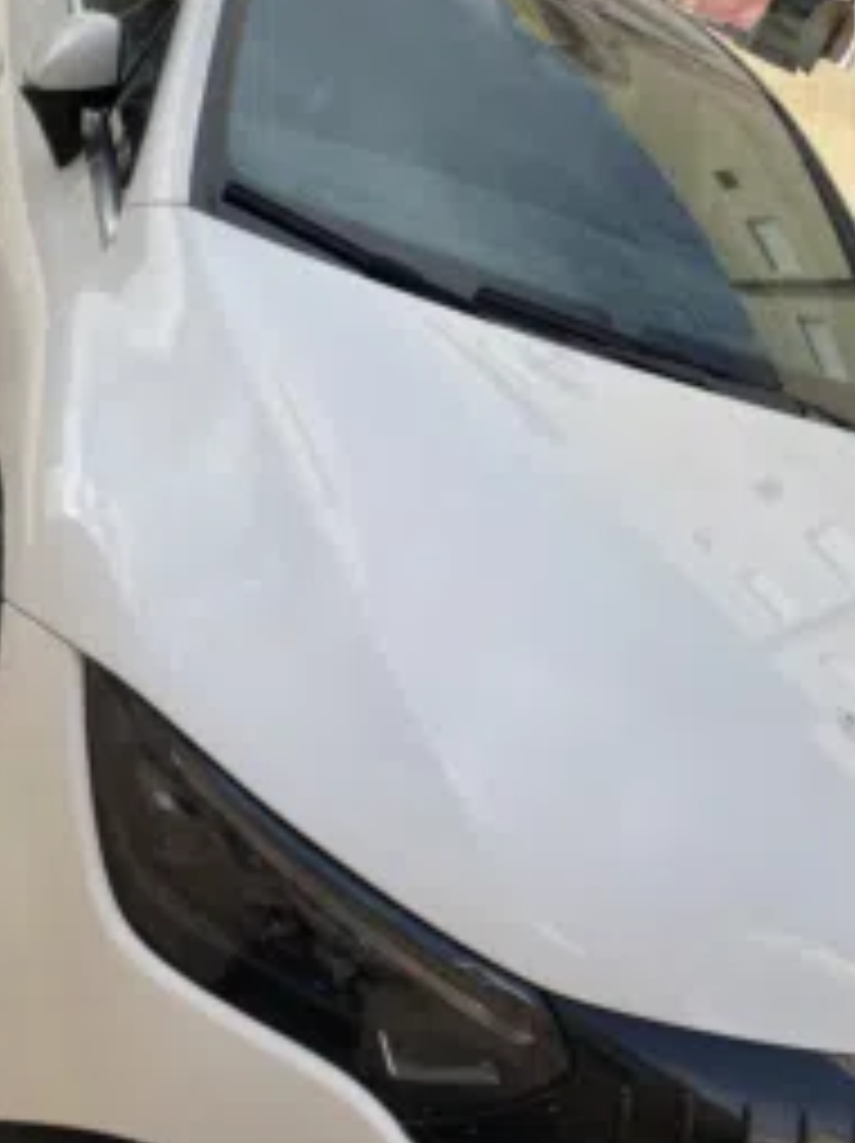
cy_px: 616
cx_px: 468
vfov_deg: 45.8
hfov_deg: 35.1
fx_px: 1353
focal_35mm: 41
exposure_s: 1/1629
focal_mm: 4.25
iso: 32
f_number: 1.8
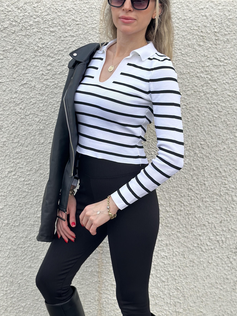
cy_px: 139
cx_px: 114
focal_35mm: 59
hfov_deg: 24.8
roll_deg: -1.2
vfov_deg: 32.7
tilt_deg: -6.8
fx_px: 539
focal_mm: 6.86
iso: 80
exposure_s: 1/441
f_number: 1.78
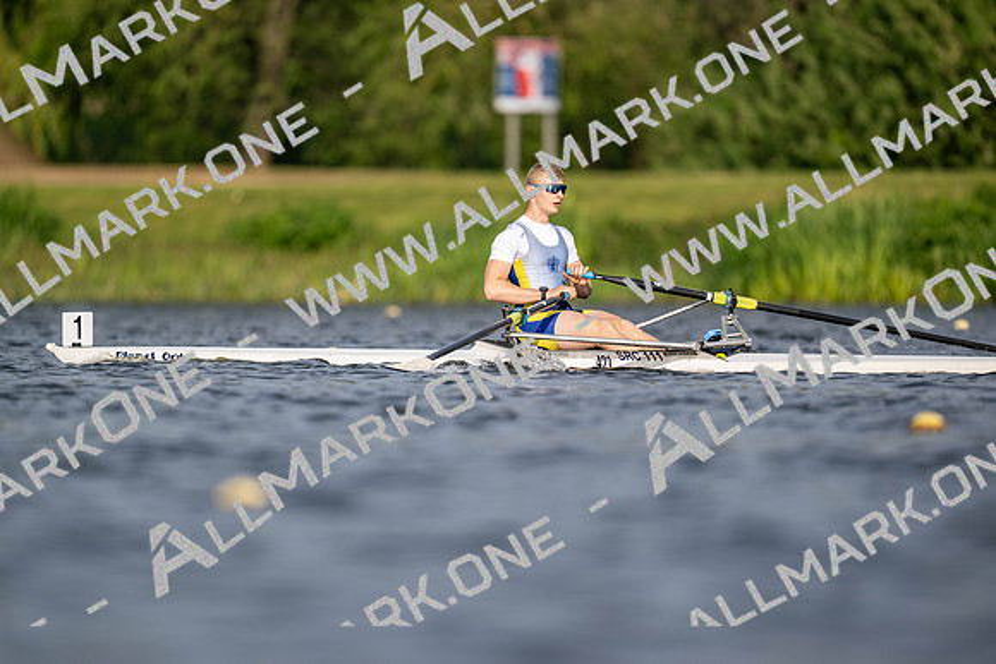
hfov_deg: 3.4
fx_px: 16603
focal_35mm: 600
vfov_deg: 2.3
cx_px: 498
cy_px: 332
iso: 220
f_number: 4
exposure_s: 1/2500
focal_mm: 600
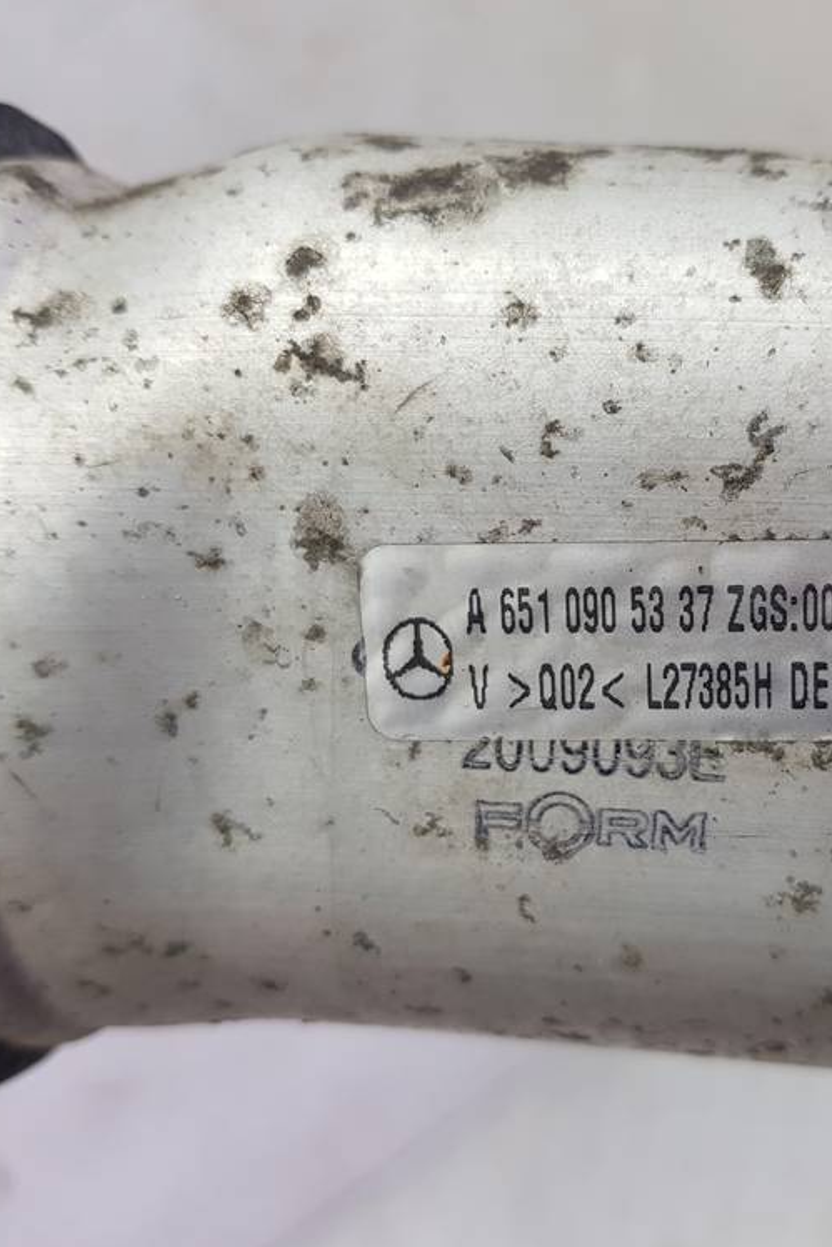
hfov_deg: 35.2
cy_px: 625
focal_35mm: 37
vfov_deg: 51.9
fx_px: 1282
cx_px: 622
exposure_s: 1/100
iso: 50
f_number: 1.7
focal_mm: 4.2
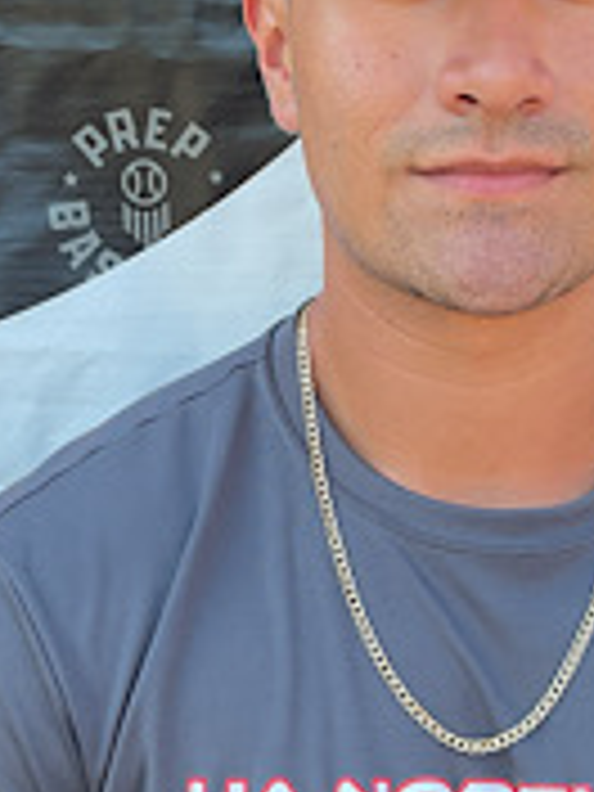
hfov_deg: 22.0
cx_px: 472
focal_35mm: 66
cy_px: 454
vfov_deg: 29.3
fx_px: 1510
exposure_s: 1/141
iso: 16
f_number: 1.8
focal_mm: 3
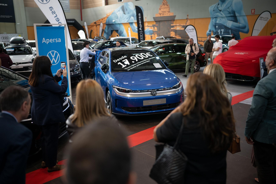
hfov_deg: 54.4
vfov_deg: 37.8
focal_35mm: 35
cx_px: 138
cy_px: 92
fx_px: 268
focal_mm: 35
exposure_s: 1/320
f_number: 1.4
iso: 320
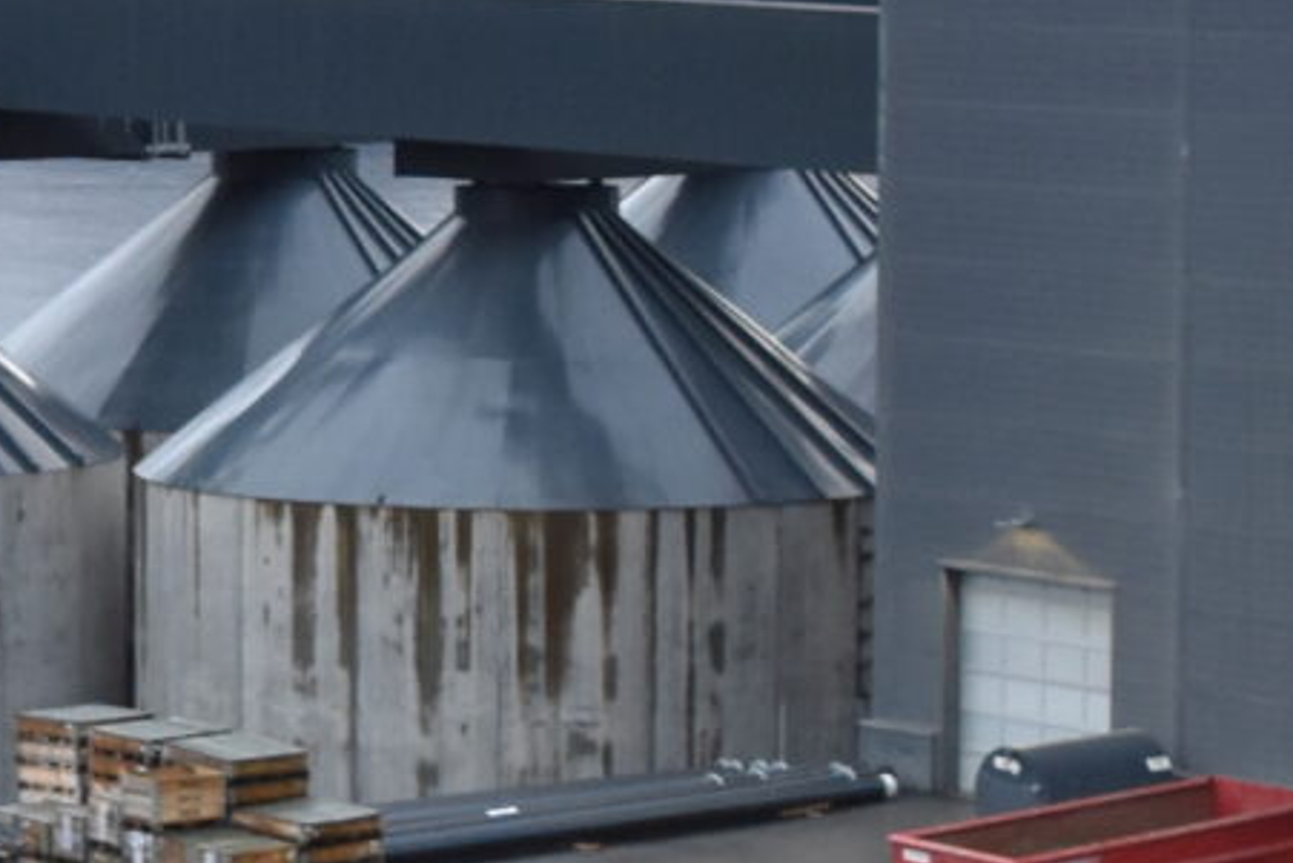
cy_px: 308
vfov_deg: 7.7
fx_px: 6425
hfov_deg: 11.4
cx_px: 49
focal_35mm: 179
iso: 800
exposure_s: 1/125
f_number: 5.6
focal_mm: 21
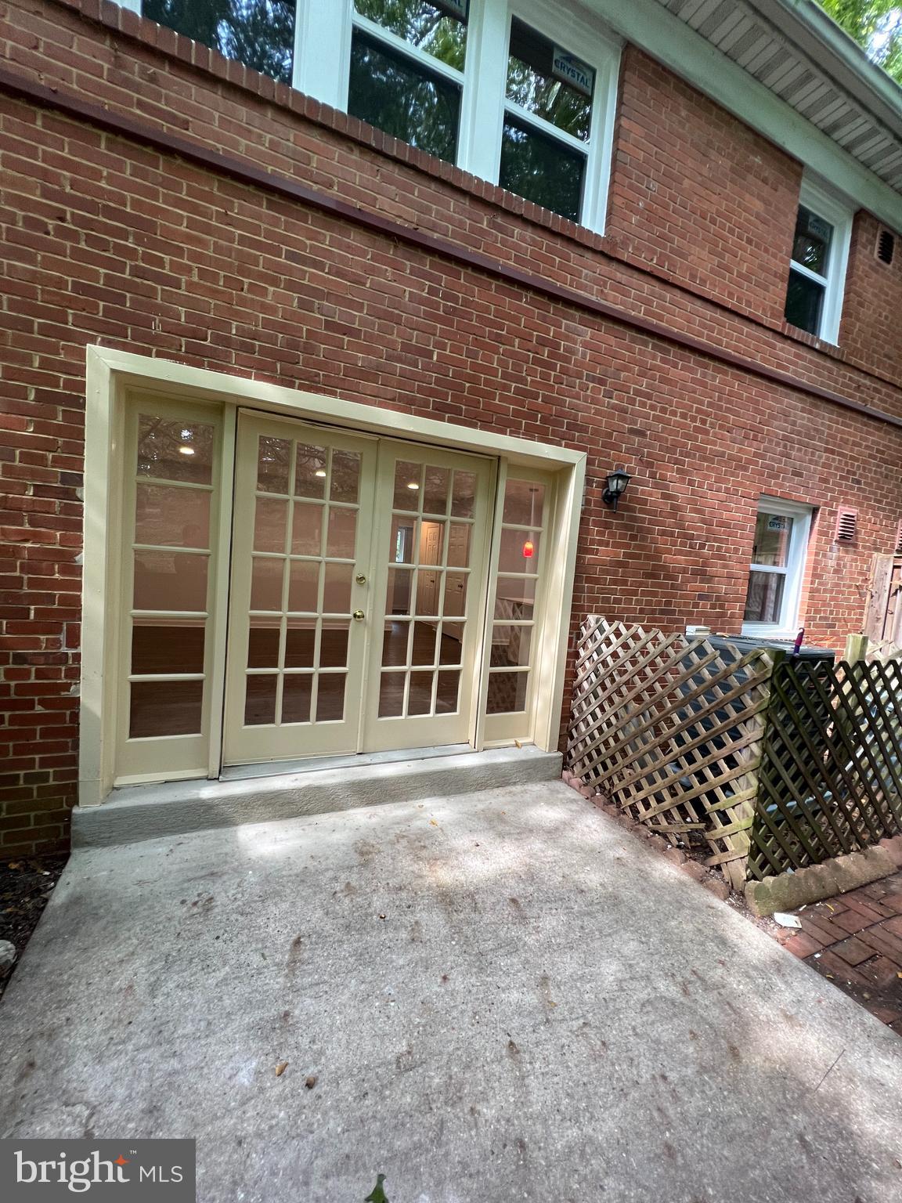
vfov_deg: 106.2
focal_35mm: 13
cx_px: 451
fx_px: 452
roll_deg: -4.9
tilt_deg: -3.6
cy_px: 602
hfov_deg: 89.9
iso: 125
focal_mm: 1.57
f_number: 1.8
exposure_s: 1/121
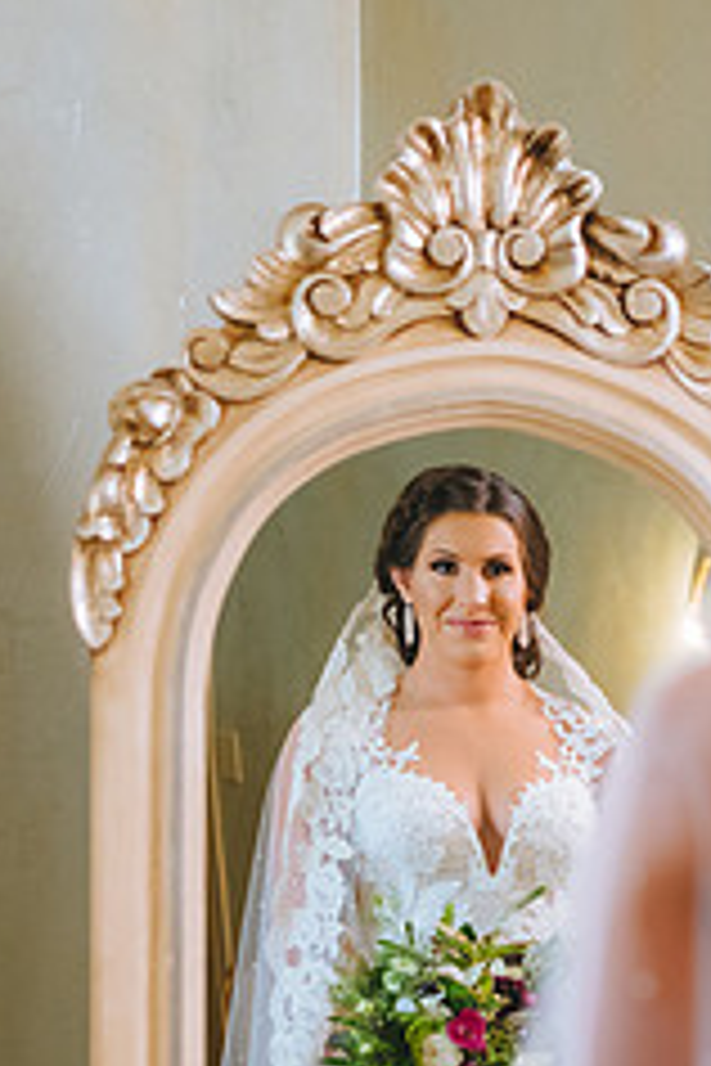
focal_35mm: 133
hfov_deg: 10.3
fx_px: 3940
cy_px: 931
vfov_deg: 15.3
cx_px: 639
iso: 1000
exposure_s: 1/160
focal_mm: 70
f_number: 2.8
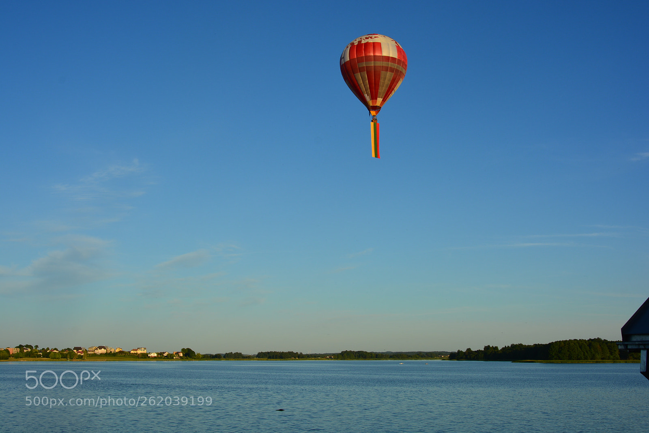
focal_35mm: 42
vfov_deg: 31.9
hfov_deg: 46.4
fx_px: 757
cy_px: 216
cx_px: 324
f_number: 11
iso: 125
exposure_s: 1/125
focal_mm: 28
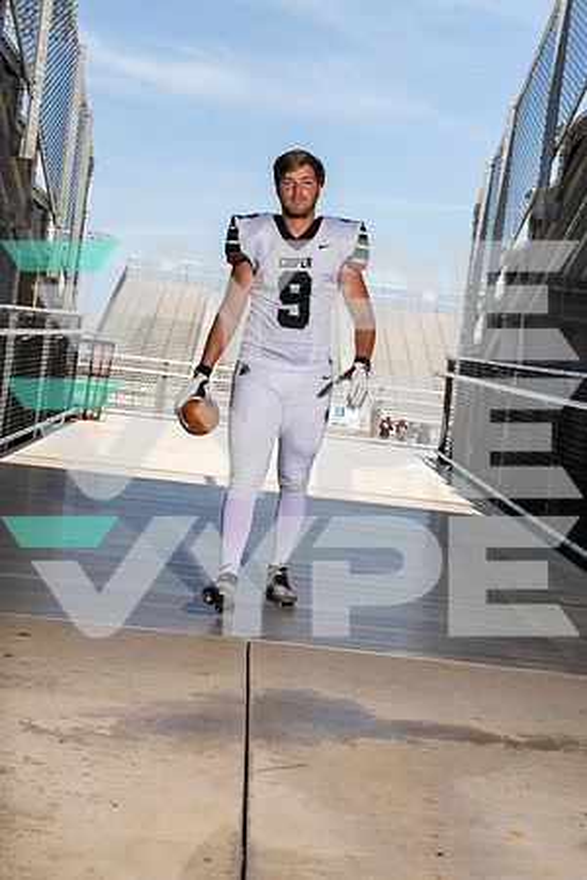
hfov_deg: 26.5
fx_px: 1247
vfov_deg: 38.9
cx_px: 294
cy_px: 440
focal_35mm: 51
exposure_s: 1/250
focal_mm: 51
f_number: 8
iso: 160
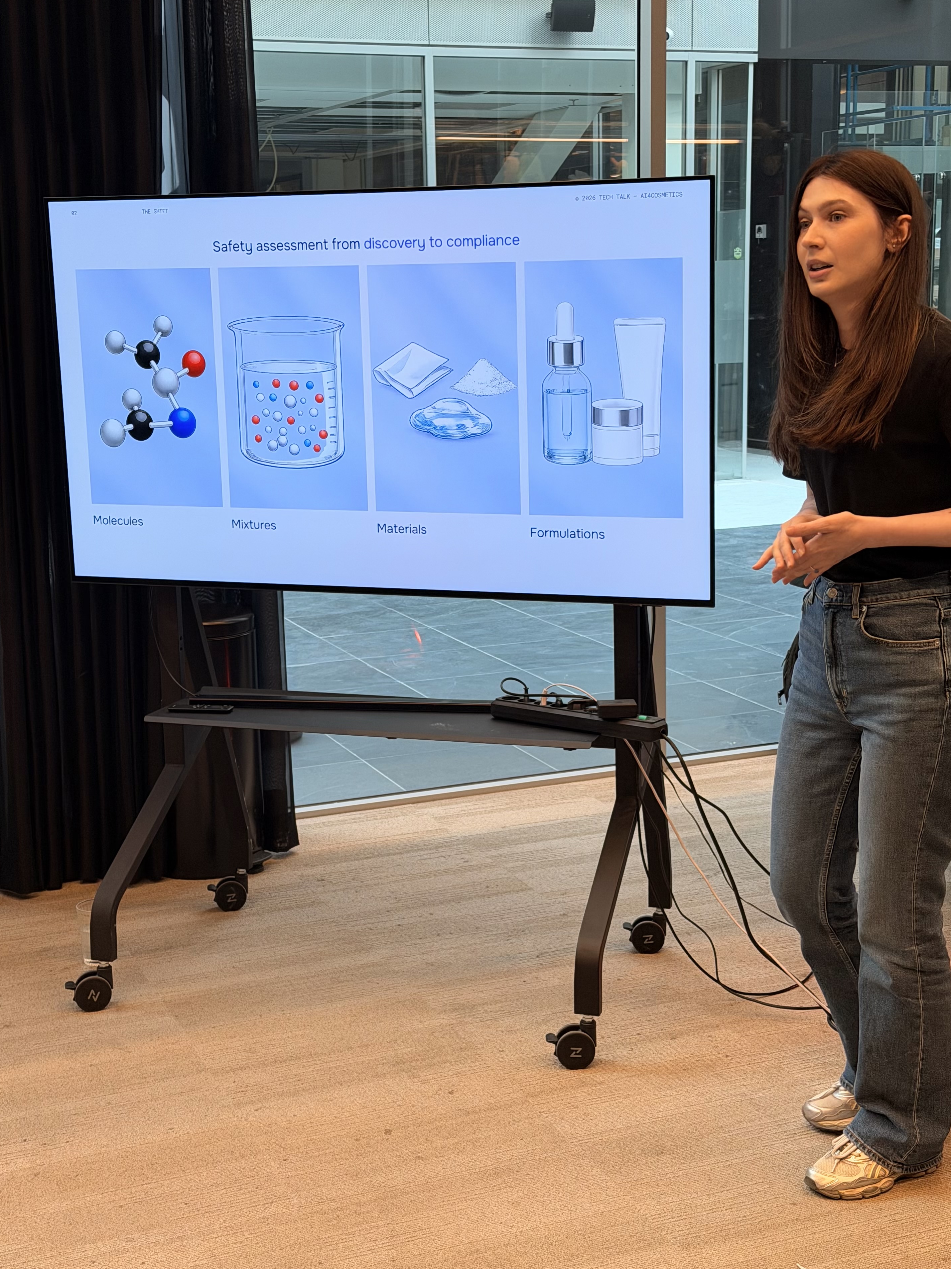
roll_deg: +0.5
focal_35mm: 51
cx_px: 487
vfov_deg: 37.5
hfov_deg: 28.6
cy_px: 603
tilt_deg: -9.7
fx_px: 1868
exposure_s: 1/100
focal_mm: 6.76
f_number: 1.78
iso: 100
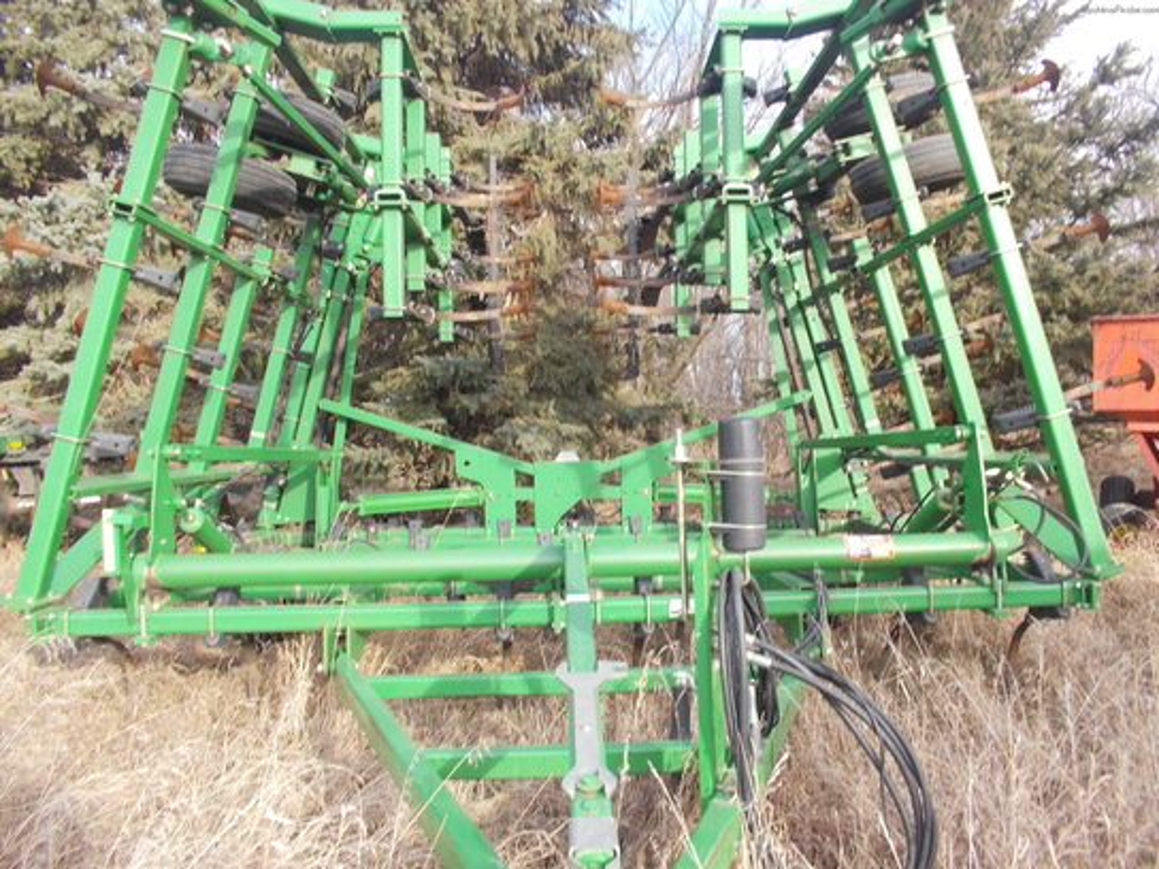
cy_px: 434
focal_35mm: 29
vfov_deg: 48.2
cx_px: 580
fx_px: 971
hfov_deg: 61.7
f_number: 3.3
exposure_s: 1/100
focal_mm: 4.1
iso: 80
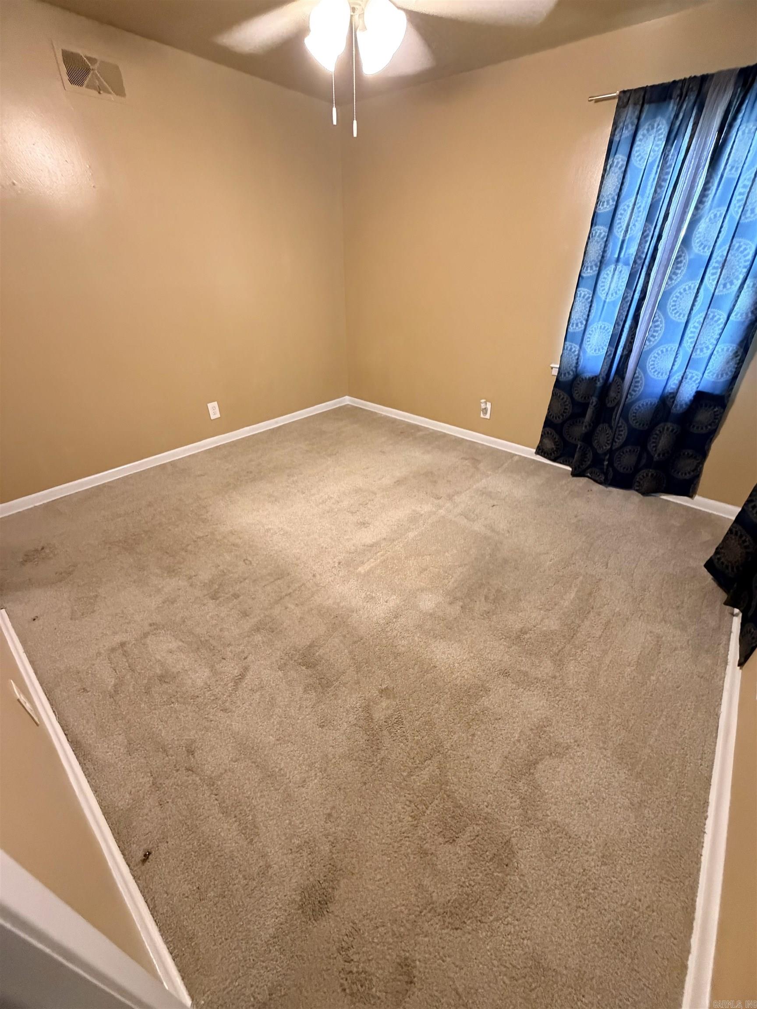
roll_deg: -1.1
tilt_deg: -32.1
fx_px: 408
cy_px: 504
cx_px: 378
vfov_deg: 102.1
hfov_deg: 85.7
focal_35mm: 14
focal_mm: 2.22
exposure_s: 1/60
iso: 640
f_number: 2.2
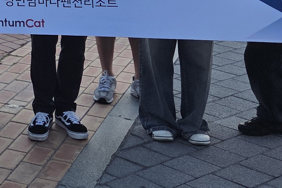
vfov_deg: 13.5
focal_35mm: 94
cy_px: -119
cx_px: -113
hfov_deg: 19.5
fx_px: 736
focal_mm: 5.4
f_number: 1.8
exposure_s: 1/1623
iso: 80
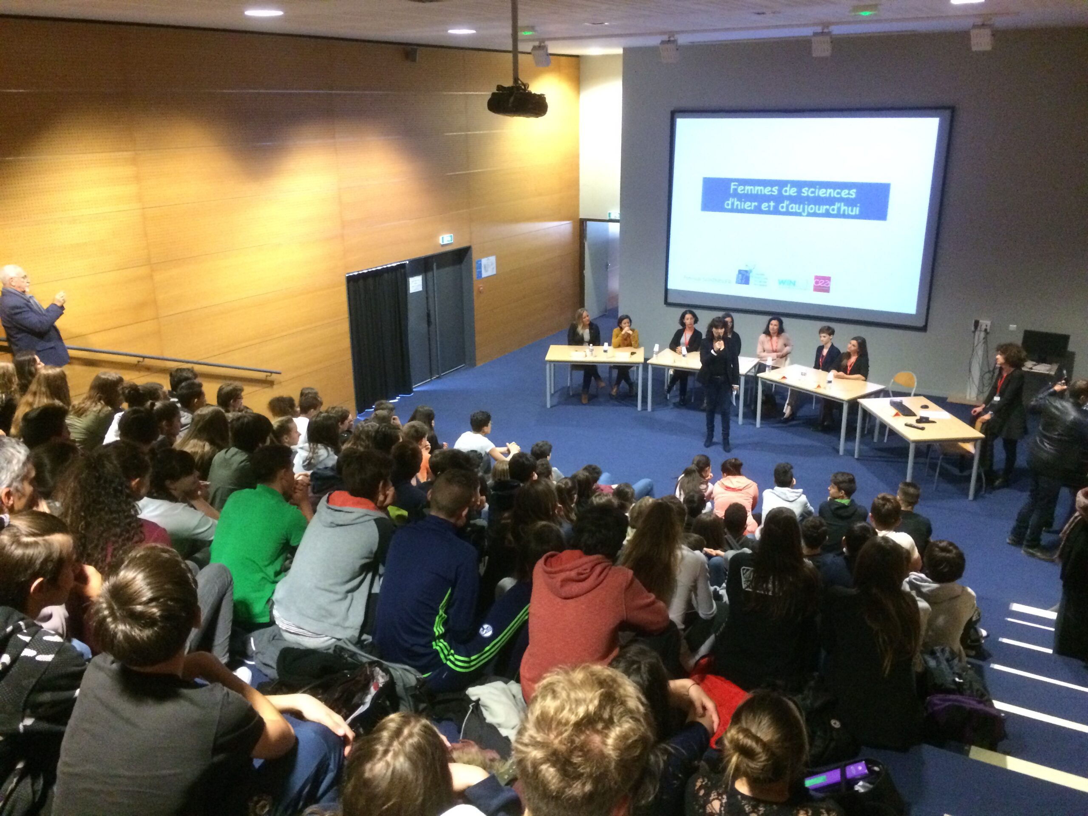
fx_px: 911
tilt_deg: -19.0
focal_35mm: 29
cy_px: 408
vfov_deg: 48.2
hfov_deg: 61.7
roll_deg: +2.6
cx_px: 544
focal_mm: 4.15
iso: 400
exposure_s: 1/17
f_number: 2.2
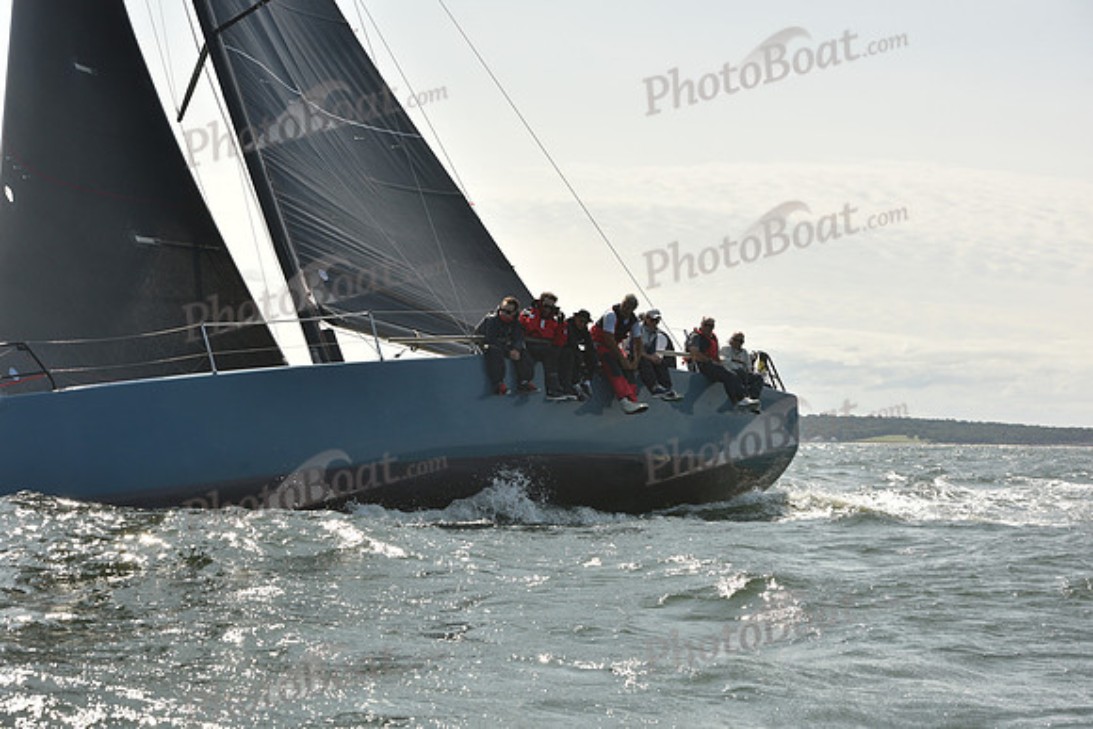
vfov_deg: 19.5
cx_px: 546
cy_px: 364
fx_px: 2126
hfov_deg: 28.8
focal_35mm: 70
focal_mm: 70
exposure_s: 1/800
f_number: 9
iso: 250
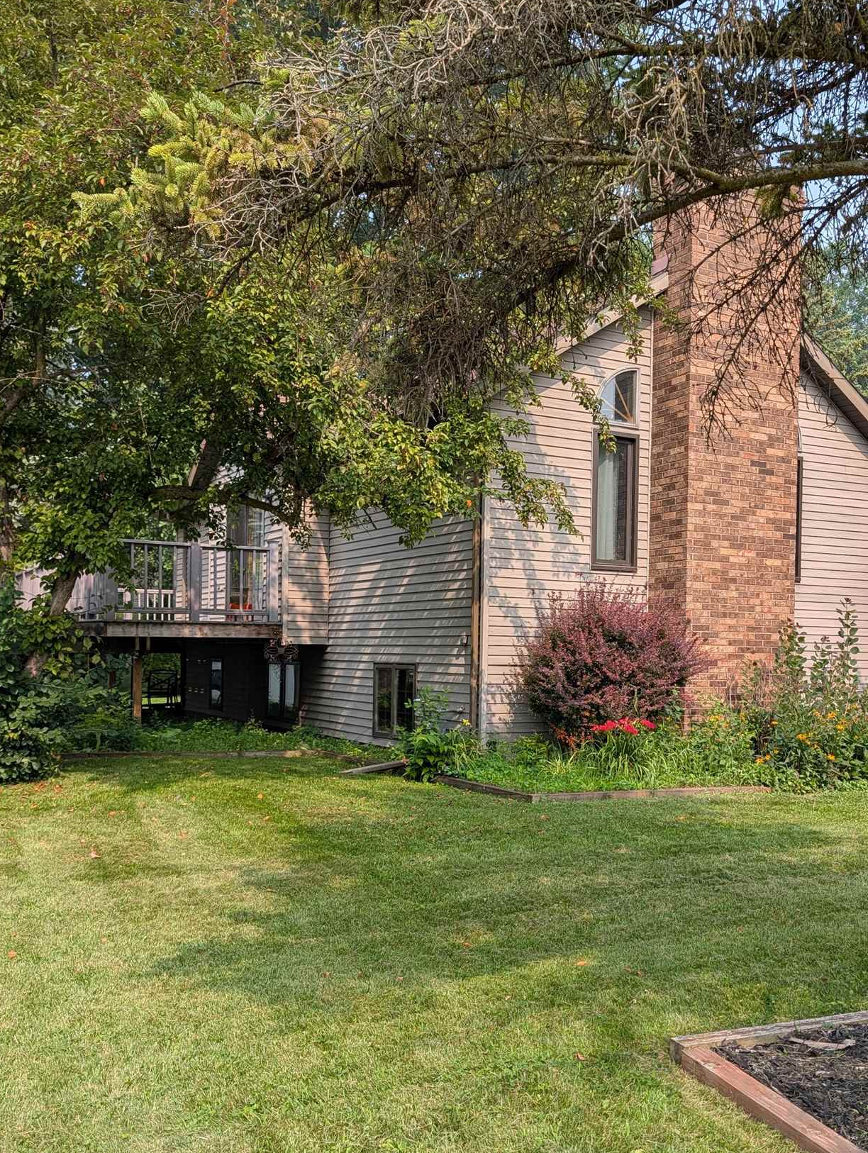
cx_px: 564
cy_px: 659
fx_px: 1134
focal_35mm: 34
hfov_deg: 41.4
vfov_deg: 53.7
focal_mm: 6.9
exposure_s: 1/617
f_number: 1.68
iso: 18
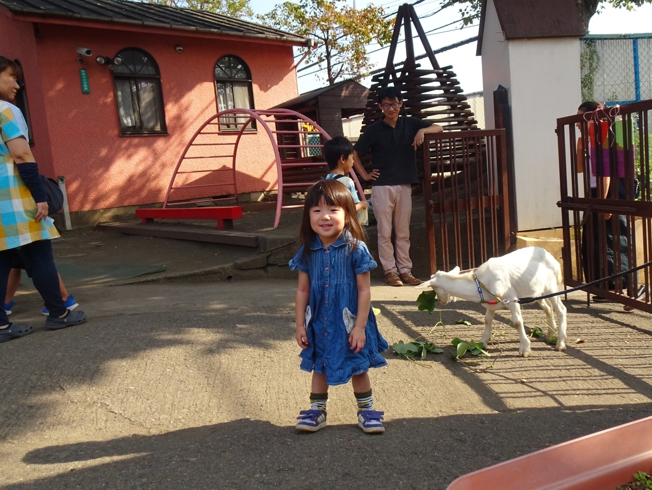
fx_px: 490
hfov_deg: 67.2
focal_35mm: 26
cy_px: 258
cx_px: 317
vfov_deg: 53.1
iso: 80
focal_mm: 4.1
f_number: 3.5
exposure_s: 1/400
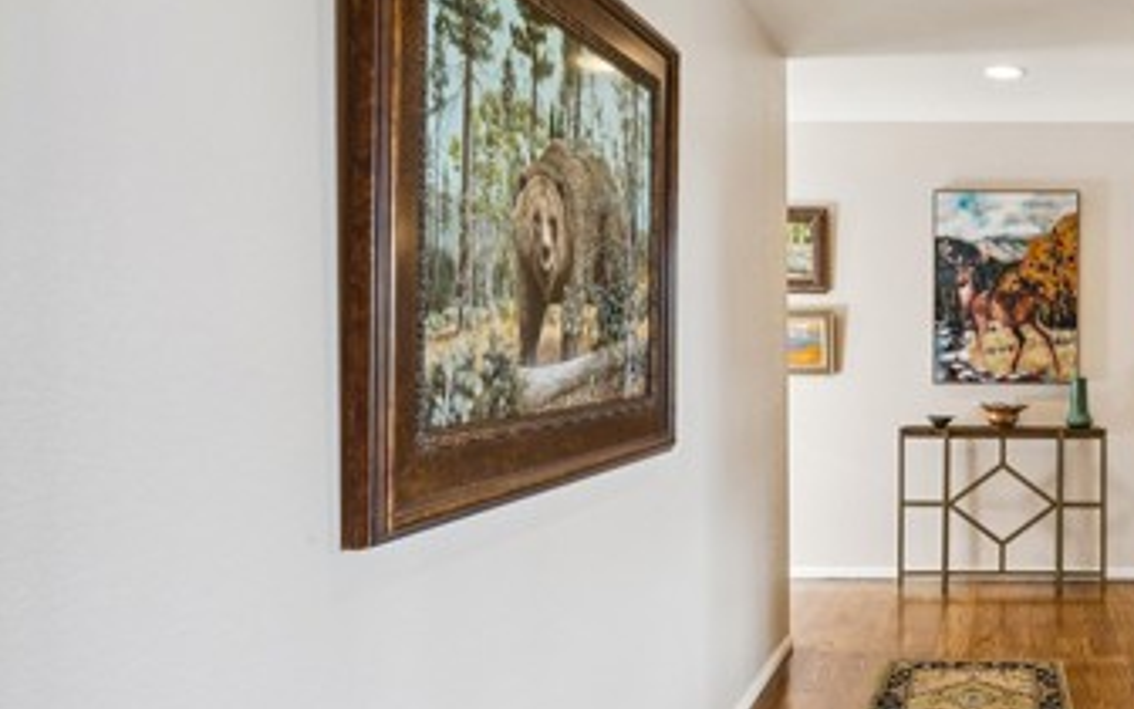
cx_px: 1023
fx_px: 1050
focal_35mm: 34
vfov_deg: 37.3
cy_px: 354
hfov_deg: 50.3
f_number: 13
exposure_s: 1.6
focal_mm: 17.5
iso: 100
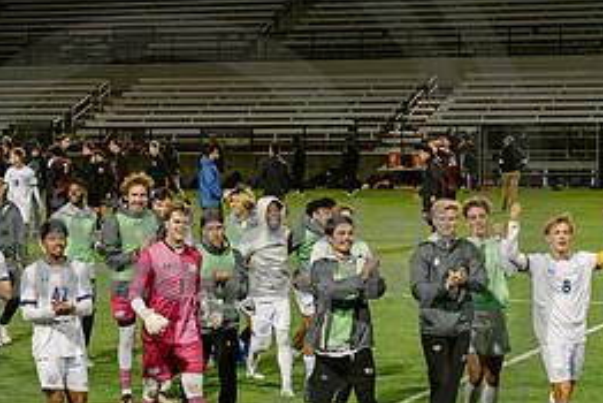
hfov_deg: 13.2
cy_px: 248
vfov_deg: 8.9
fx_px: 2598
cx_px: 147
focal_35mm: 155
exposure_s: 1/200
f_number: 5.6
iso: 2000
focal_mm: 70
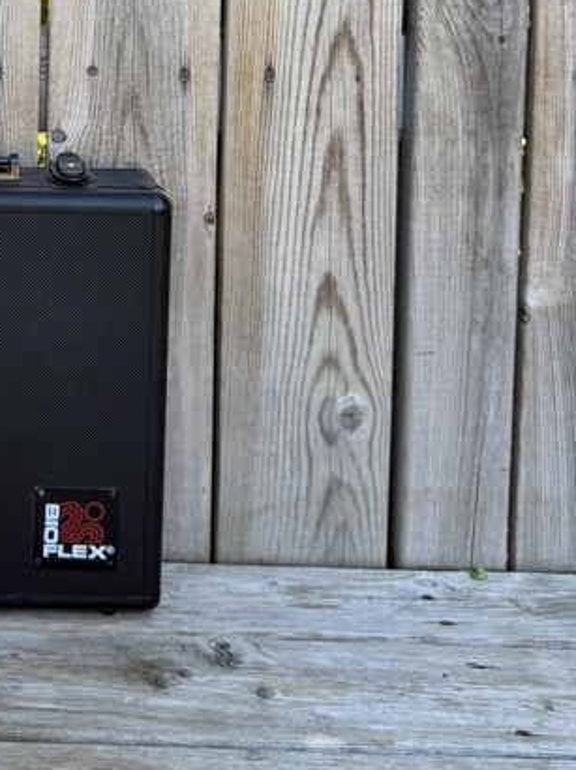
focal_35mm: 60
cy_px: 36
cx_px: -83
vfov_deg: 30.4
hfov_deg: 22.8
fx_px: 1333
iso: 80
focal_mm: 6.76
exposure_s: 1/171
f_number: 1.78
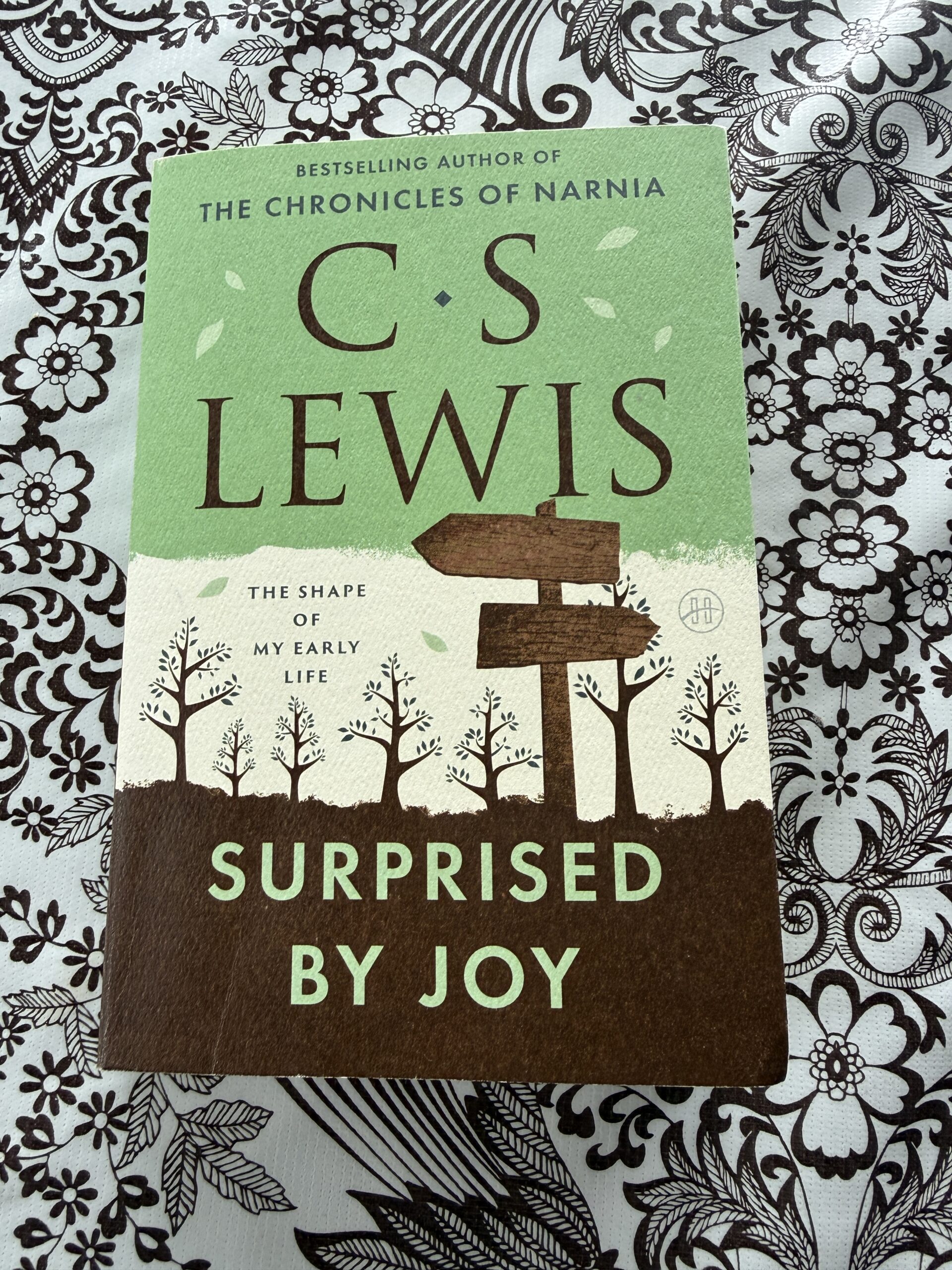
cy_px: 635
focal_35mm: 24
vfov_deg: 71.6
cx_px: 476
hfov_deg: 56.8
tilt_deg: -79.9
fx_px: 880
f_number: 2.2
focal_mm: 2.22
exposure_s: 1/99
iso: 64
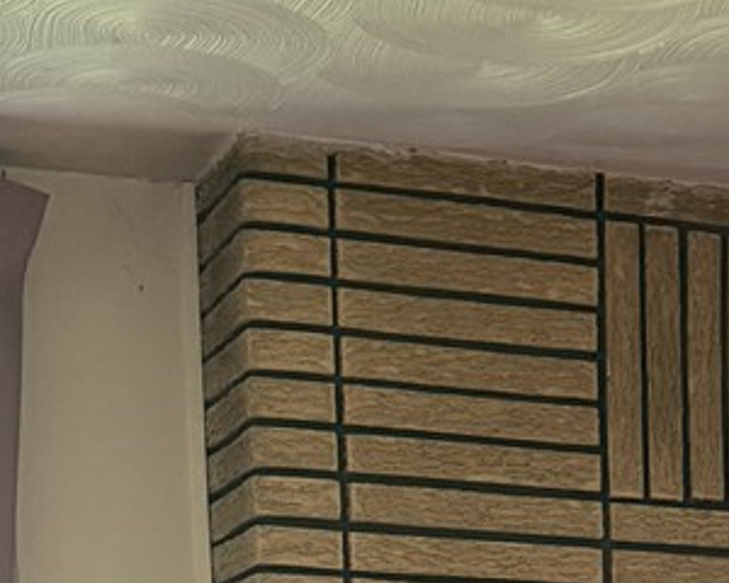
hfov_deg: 15.4
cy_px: 1341
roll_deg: -0.7
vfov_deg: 11.1
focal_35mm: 120
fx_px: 2589
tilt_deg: -9.2
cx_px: 892
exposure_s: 1/60
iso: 400
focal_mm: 6.76
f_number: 1.78
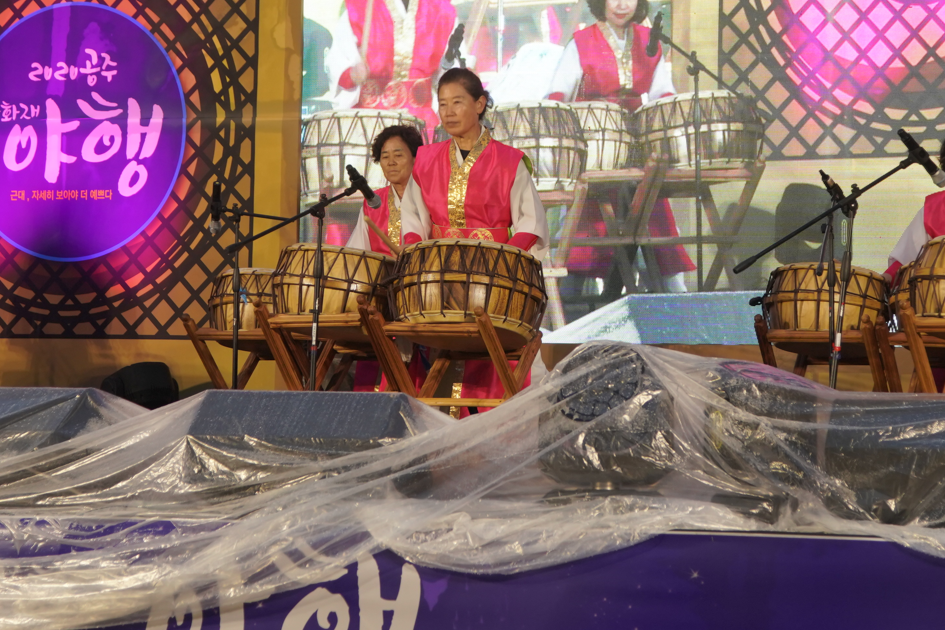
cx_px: 517
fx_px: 3543
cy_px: 177
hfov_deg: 15.2
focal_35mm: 135
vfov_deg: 10.1
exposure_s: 1/100
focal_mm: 65
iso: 1000
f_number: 4.5
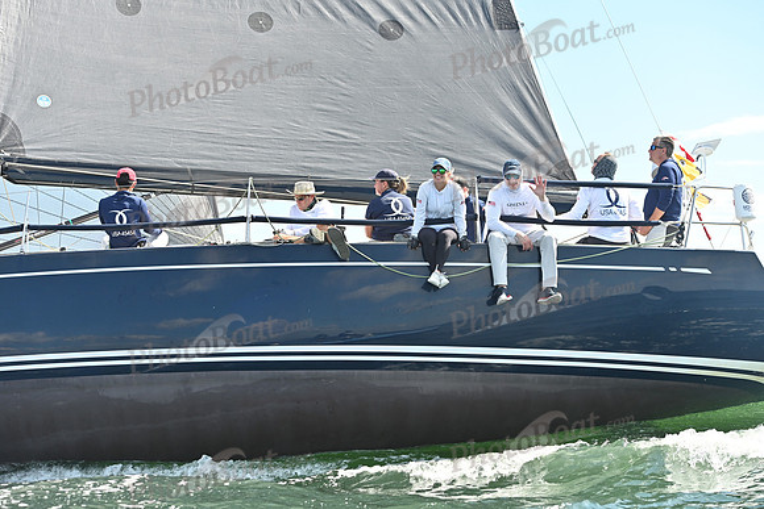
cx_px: 382
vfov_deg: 19.5
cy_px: 254
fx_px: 1486
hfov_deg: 28.8
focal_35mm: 70
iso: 250
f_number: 5.6
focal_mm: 70
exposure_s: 1/1000
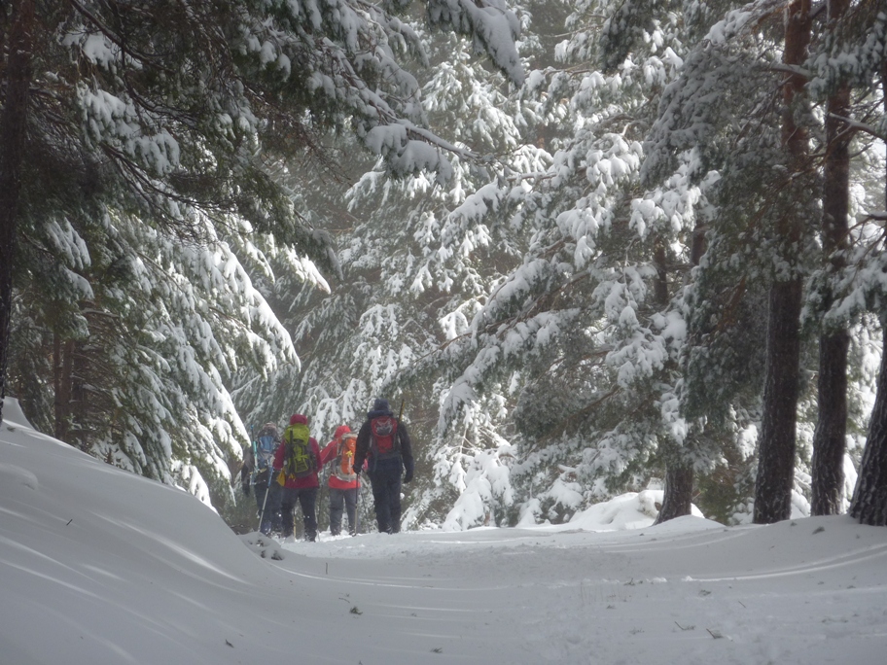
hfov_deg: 11.7
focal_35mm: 169
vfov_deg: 8.8
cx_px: 444
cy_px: 332
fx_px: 4330
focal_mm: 27.8
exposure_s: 1/500
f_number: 4.5
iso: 80
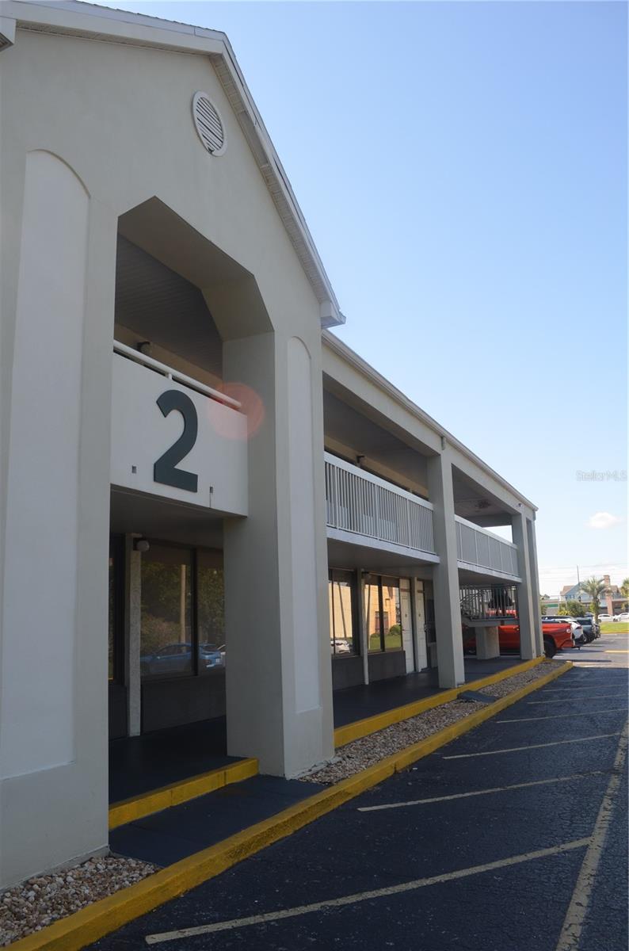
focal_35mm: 27
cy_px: 476
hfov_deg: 47.7
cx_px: 314
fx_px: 711
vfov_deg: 67.5
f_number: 7.1
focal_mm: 18
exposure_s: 1/200
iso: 200
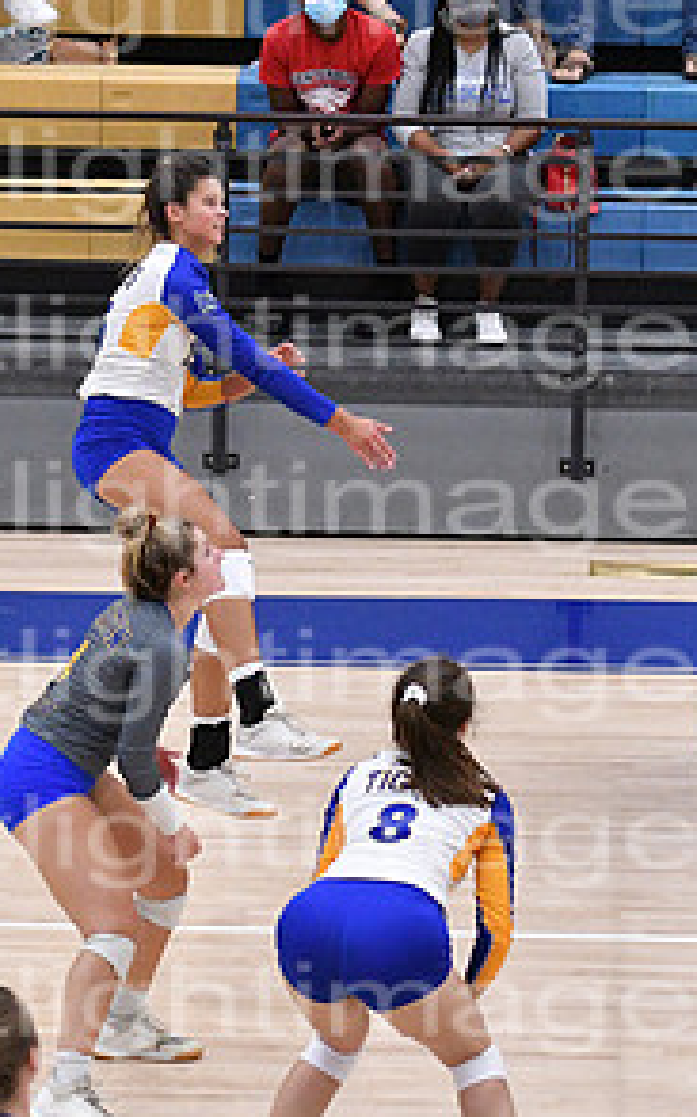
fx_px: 7906
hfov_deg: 5.0
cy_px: 425
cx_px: 232
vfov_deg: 8.1
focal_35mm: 260
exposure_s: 1/1000
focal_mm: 86
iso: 6400
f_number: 3.2
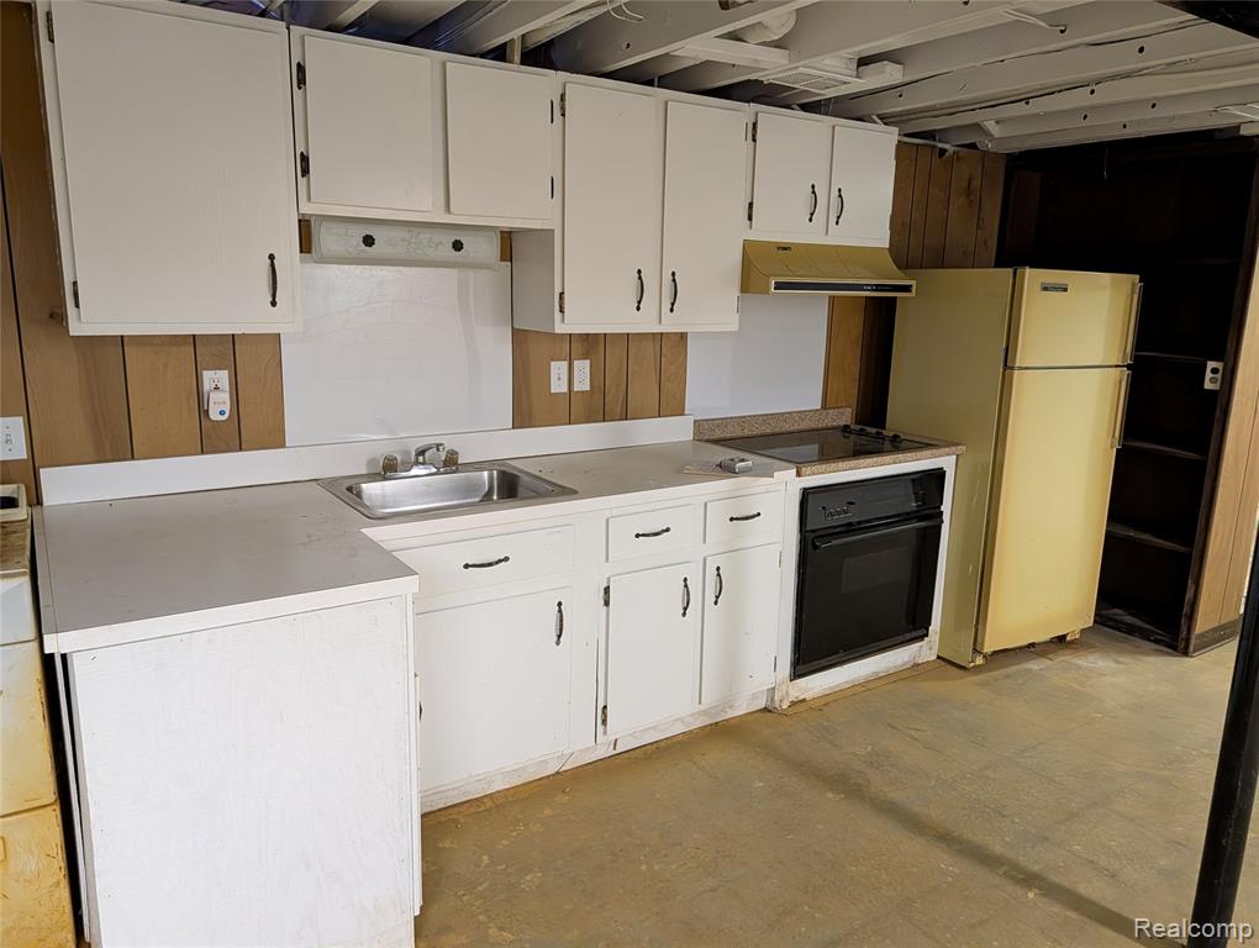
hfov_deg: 71.5
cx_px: 630
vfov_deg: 56.9
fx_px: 874
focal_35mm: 24
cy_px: 474
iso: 985
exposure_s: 1/60
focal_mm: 6.9
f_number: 1.68
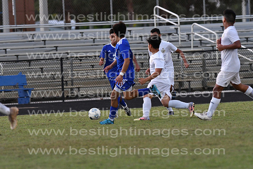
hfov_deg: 4.6
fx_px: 3163
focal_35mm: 450
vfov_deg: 3.1
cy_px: 84
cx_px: 126
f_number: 4.5
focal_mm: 300
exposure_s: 1/1000
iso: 4000
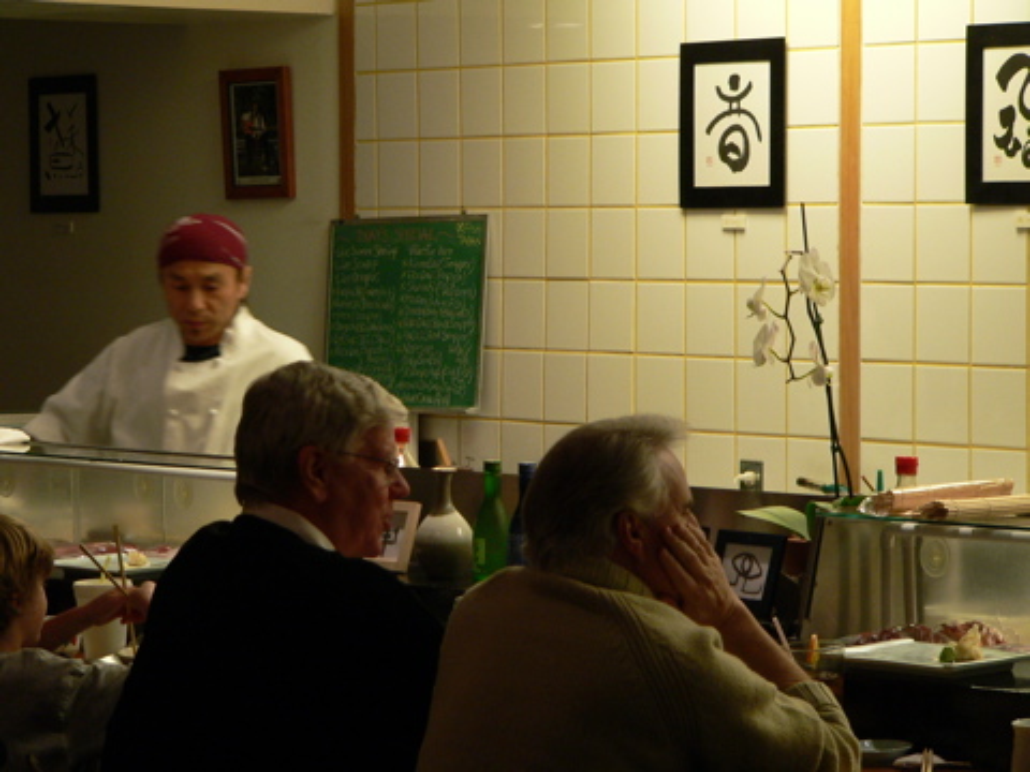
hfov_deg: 14.4
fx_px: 4076
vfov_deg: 10.8
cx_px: 515
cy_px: 386
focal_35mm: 137
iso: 200
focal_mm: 22.8
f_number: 2.8
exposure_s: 1/40
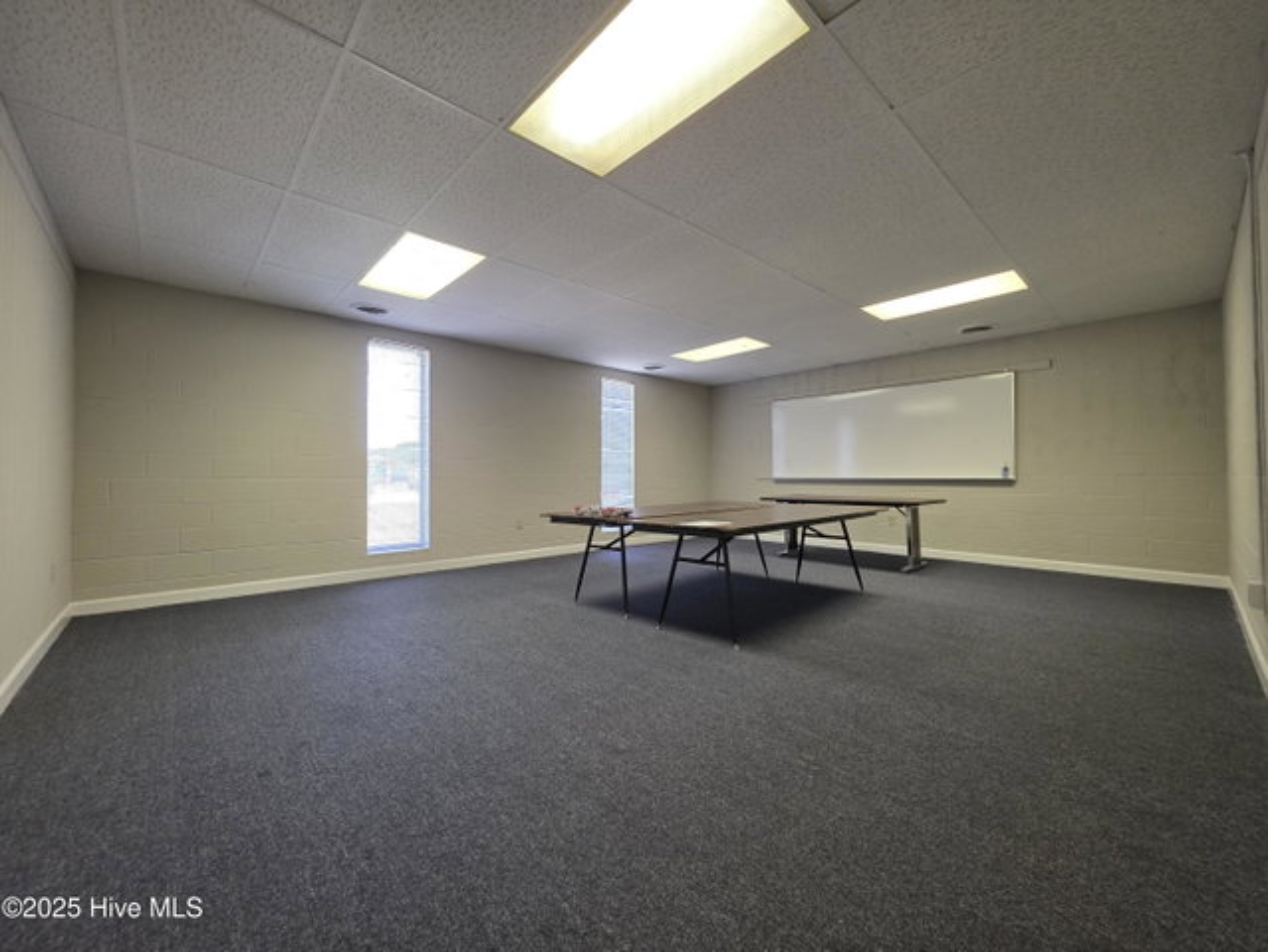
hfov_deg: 106.1
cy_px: 476
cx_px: 634
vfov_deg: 90.0
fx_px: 476
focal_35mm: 13
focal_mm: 2.2
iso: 200
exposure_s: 1/120
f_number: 1.9
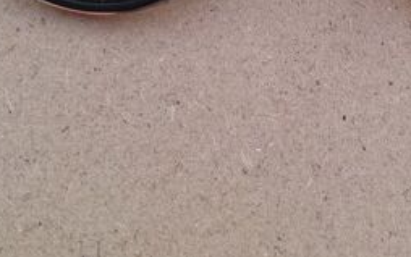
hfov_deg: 28.3
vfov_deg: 17.0
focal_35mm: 72
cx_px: 288
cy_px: -81
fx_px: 807
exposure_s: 1/100
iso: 50
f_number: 1.8
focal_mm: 4
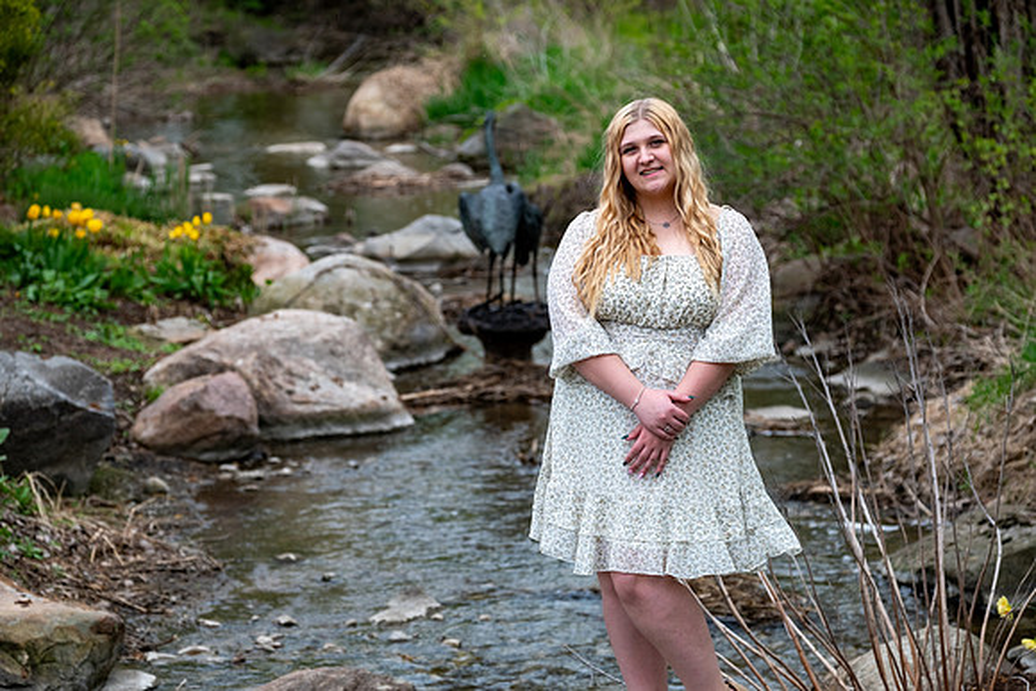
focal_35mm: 136
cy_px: 346
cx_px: 518
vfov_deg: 10.1
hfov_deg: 15.1
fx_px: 3915
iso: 250
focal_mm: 90.6
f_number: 4
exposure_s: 1/320
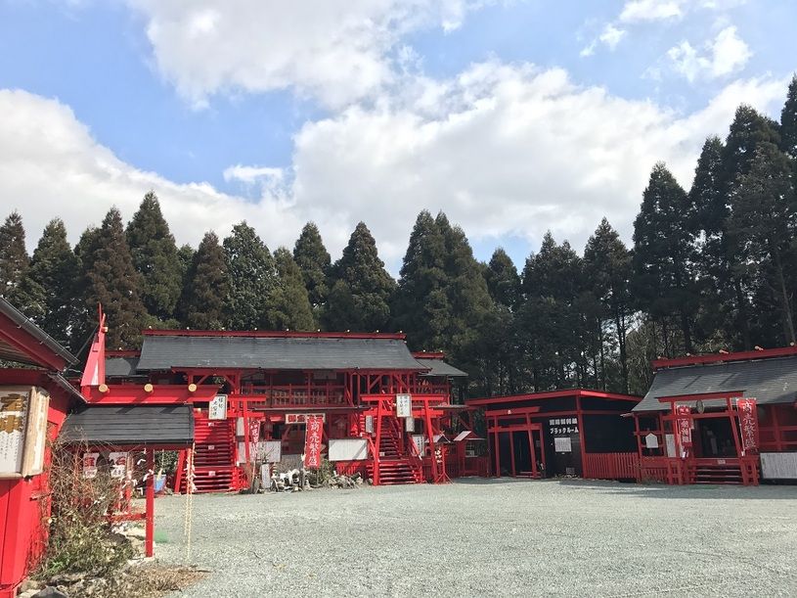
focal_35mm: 28
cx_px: 398
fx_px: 645
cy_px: 299
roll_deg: +1.2
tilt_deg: +13.4
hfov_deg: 63.5
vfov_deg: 49.7
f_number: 1.8
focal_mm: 3.99
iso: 20
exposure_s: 1/1497
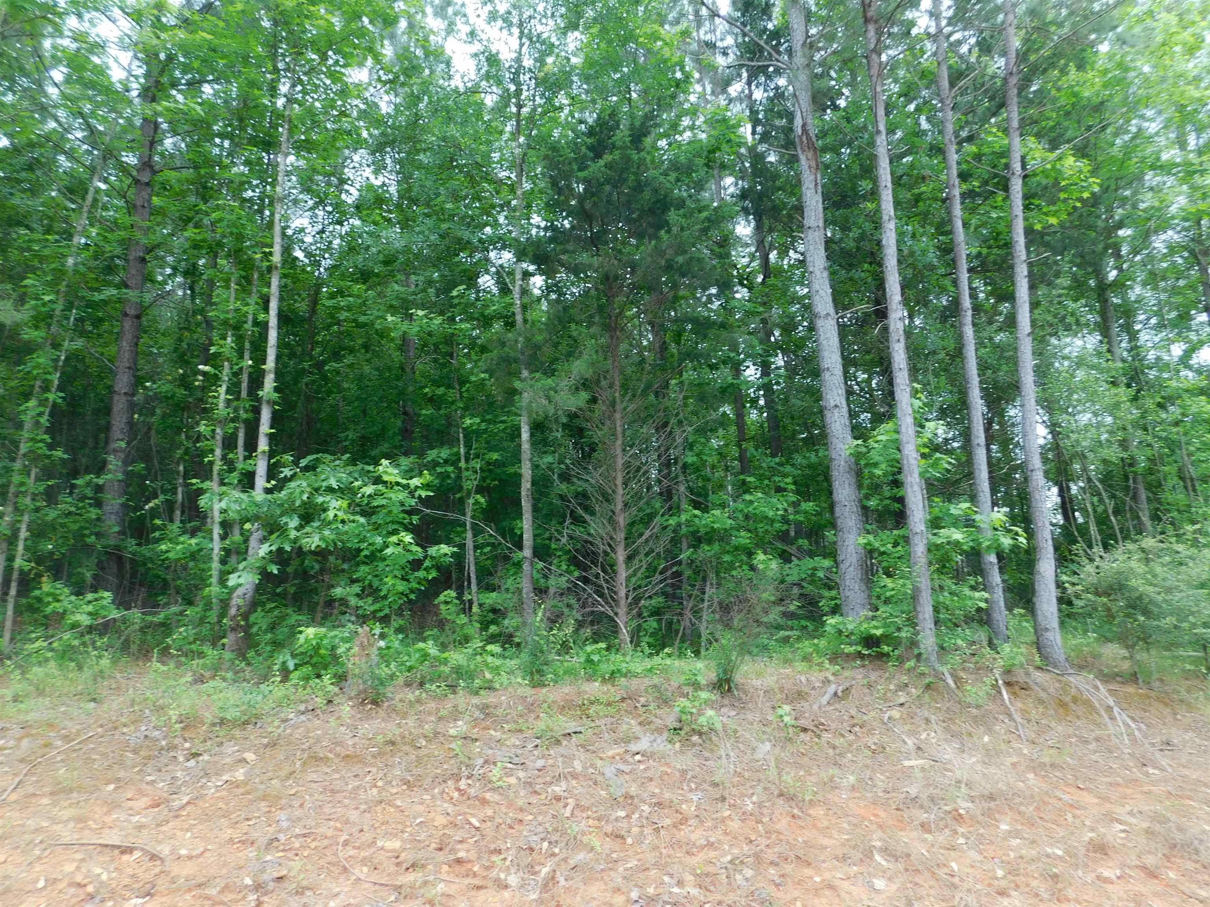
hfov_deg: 73.9
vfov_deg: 58.9
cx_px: 605
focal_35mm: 23
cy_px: 454
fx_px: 804
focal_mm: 4
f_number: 3
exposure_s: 1/100
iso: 125
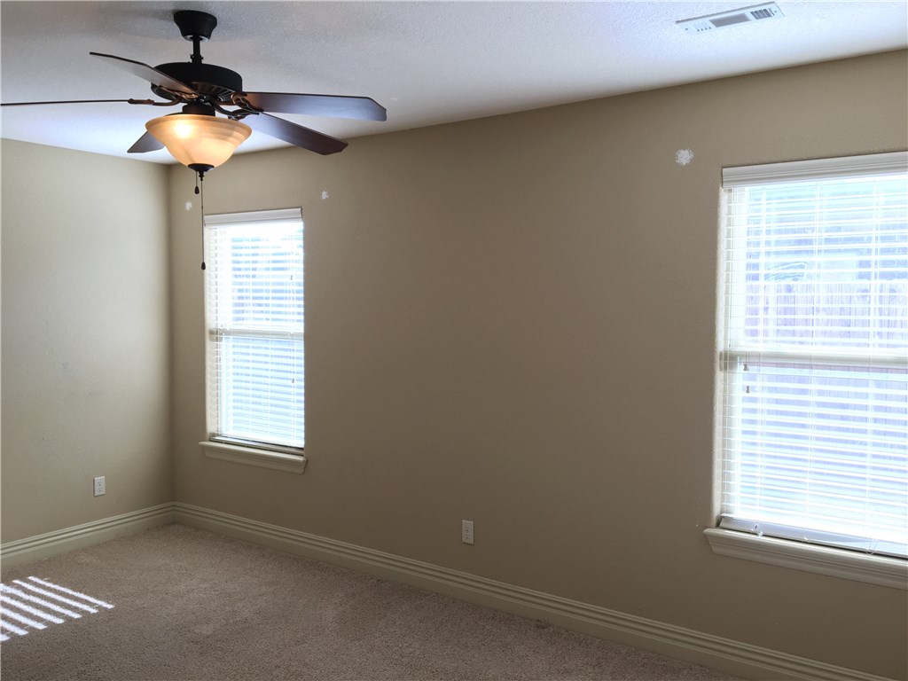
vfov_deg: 48.2
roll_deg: -0.1
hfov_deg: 61.7
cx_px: 454
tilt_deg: -3.9
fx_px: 761
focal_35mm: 29
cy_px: 340
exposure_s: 1/60
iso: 32
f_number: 2.2
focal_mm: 4.15
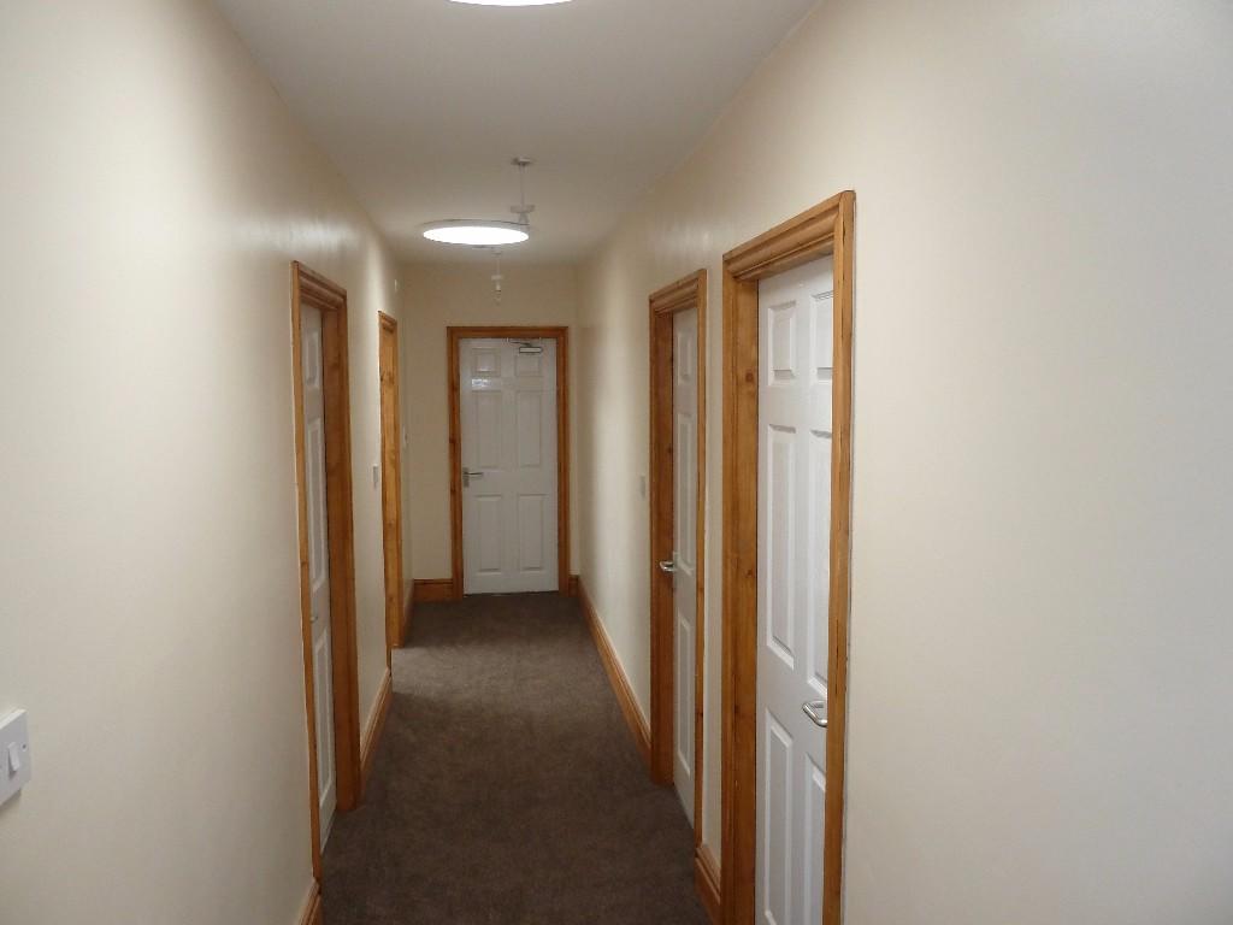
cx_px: 616
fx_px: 890
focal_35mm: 25
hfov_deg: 69.4
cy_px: 462
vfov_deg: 54.9
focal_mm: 4.1
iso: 200
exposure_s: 1/30
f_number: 3.3
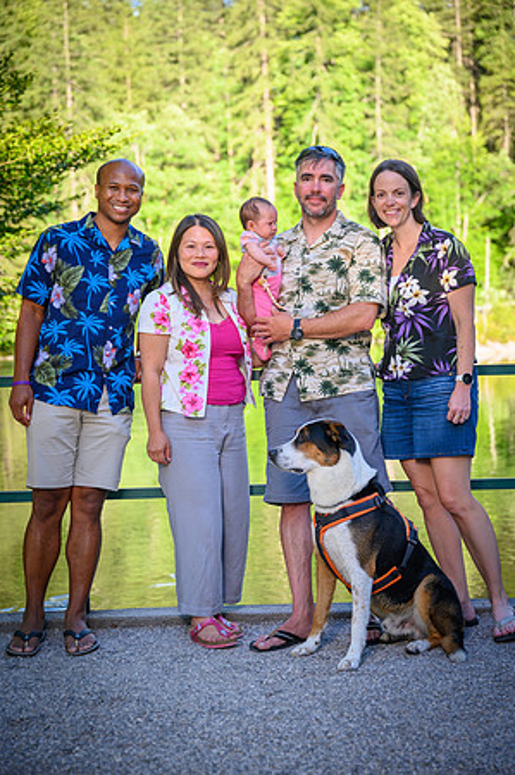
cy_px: 388
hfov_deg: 23.3
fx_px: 1247
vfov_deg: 34.5
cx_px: 258
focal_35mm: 58
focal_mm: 58
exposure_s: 1/400
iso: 100
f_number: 3.2
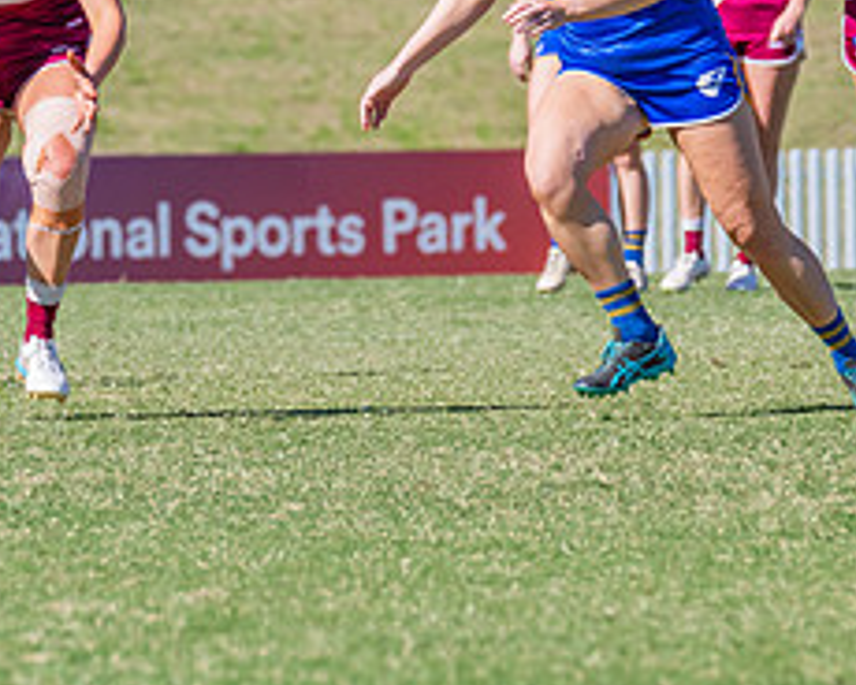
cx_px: 37
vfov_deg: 2.0
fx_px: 19913
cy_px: 35
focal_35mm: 786
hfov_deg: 2.5
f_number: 11
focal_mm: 330
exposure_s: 1/1250
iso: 800
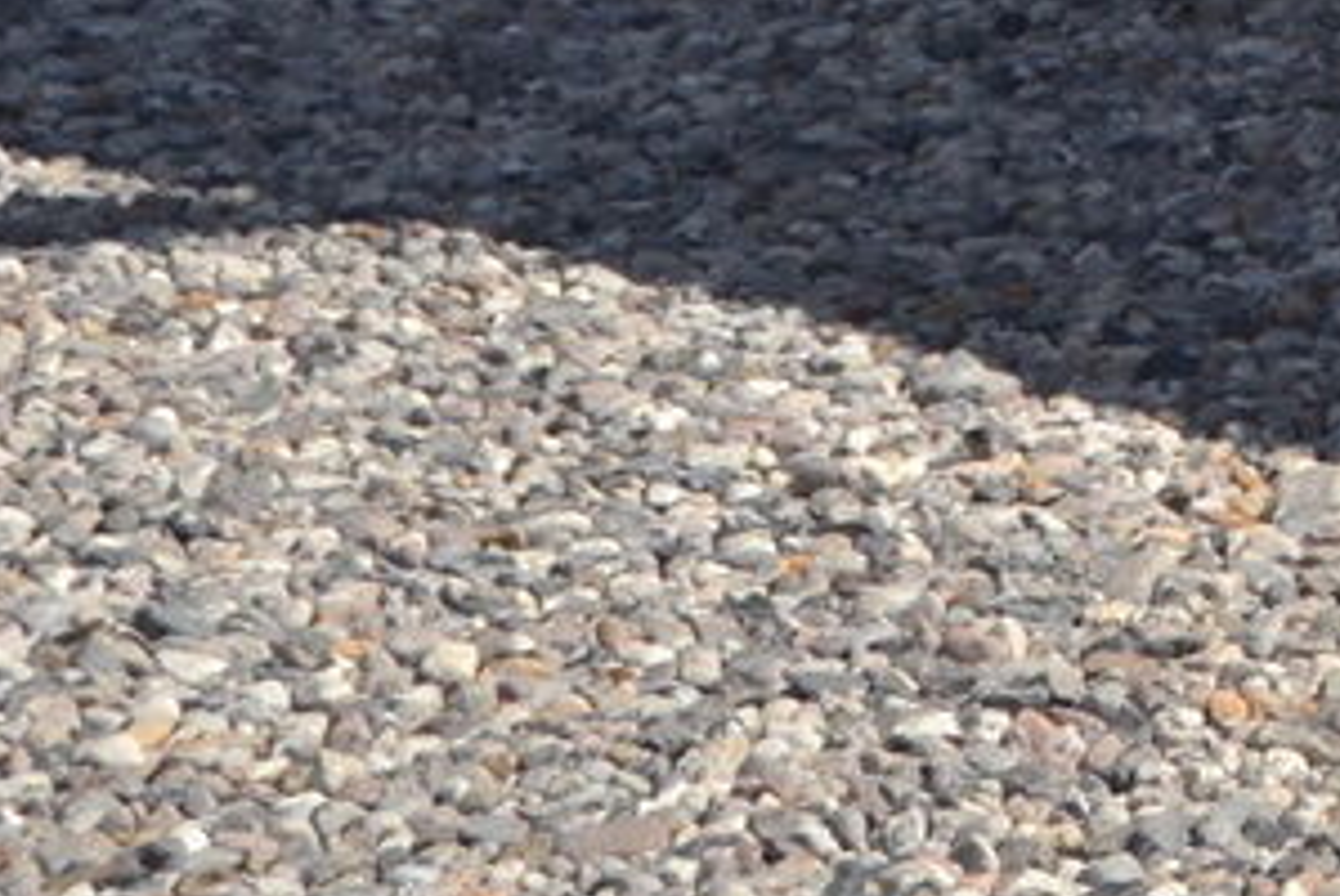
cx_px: 3756
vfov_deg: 4.5
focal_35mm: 298
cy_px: -1626
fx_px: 11110
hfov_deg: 6.4
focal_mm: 31
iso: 100
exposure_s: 1/320
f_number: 9
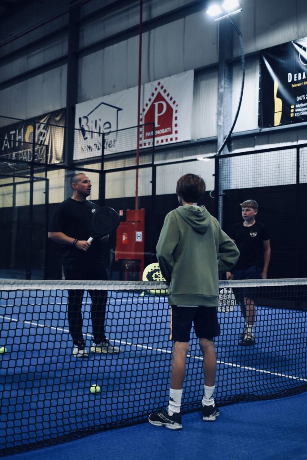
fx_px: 595
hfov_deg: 29.0
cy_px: 230
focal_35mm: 46
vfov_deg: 42.3
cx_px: 154
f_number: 4.2
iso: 2000
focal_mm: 31
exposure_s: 1/125
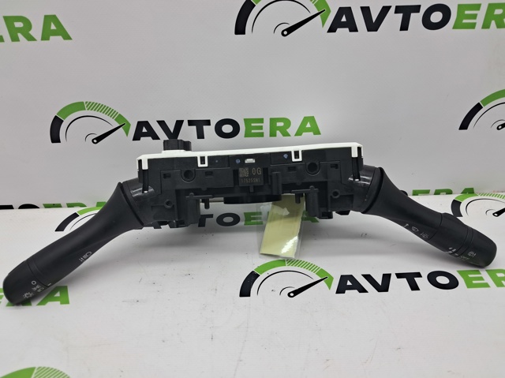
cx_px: 252
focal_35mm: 27
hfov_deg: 65.4
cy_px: 189
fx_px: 394
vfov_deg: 51.3
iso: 50
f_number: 1.8
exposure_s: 1/100
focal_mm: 4
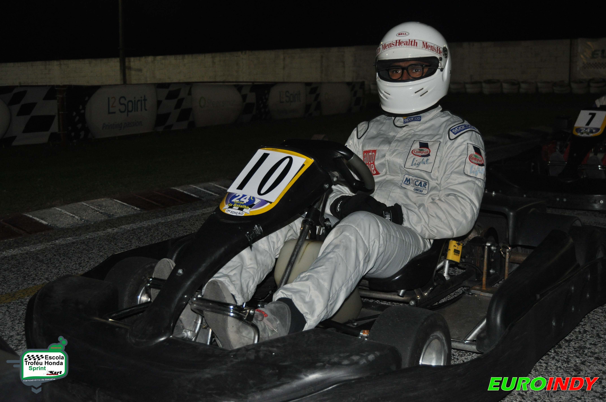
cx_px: 303
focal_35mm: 42
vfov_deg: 31.8
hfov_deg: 46.4
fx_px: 706
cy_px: 201
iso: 800
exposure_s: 1/60
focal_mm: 28
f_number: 4
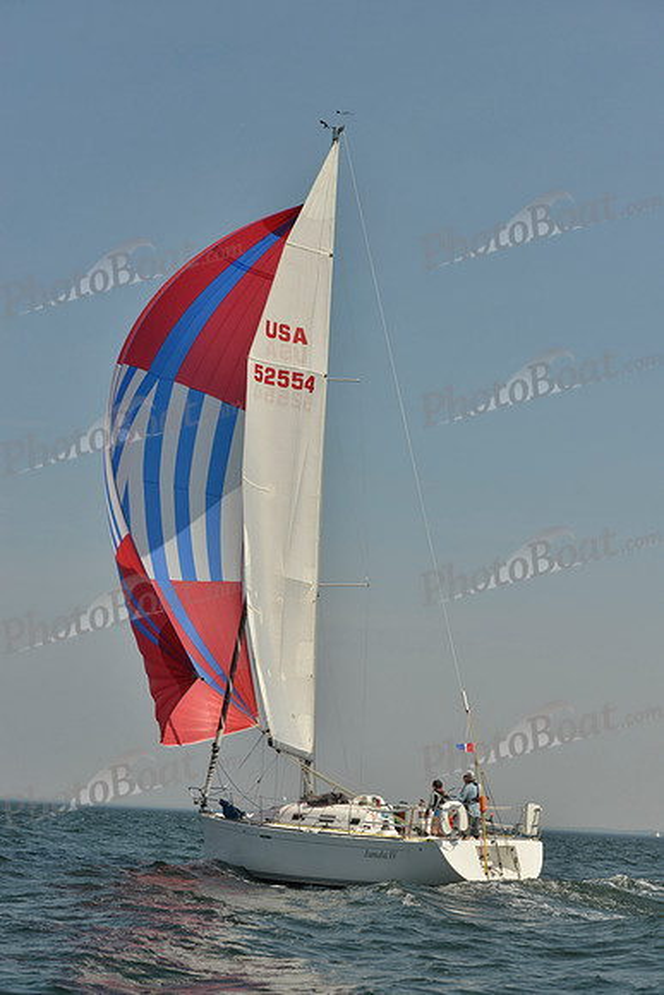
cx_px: 332
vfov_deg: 27.0
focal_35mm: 75
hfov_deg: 18.2
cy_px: 498
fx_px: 2074
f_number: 9
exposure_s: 1/1250
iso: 200
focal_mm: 75
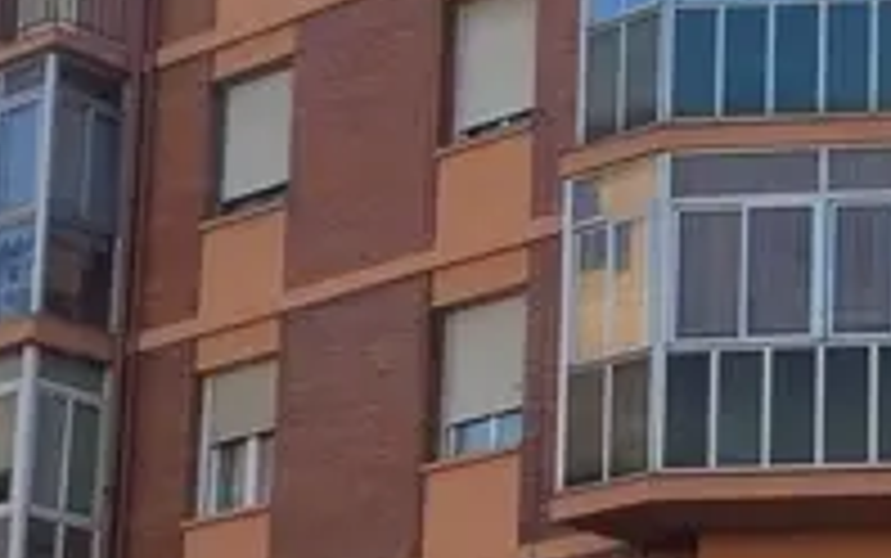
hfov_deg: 14.4
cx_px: 1044
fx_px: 3426
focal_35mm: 141
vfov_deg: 9.2
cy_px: 569
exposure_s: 1/529
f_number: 2.4
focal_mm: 3.3
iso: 32
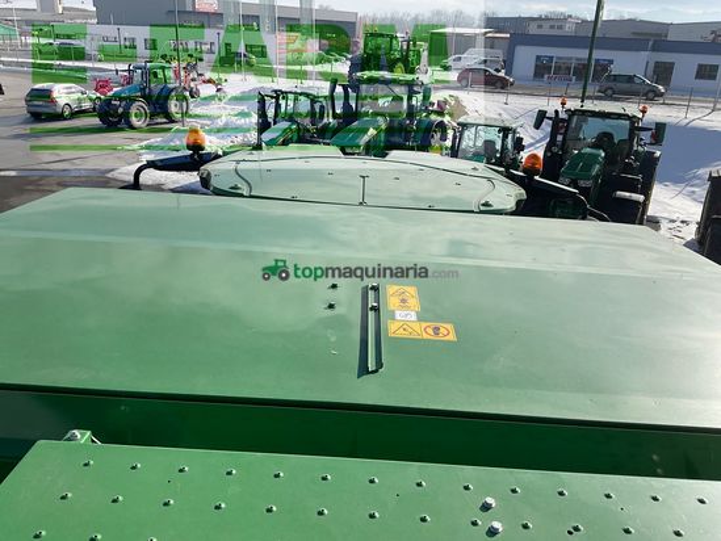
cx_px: 360
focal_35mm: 29
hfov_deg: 61.6
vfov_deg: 48.2
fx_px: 604
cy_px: 270
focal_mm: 3
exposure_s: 1/2538
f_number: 1.8
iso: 16
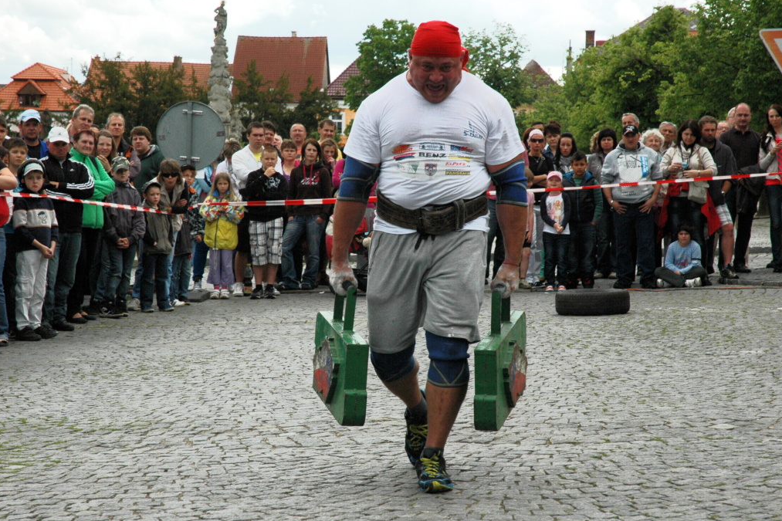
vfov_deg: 12.9
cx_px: 392
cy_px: 259
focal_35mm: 106
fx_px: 2302
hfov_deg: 19.3
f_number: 10
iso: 500
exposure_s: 1/400
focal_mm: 70
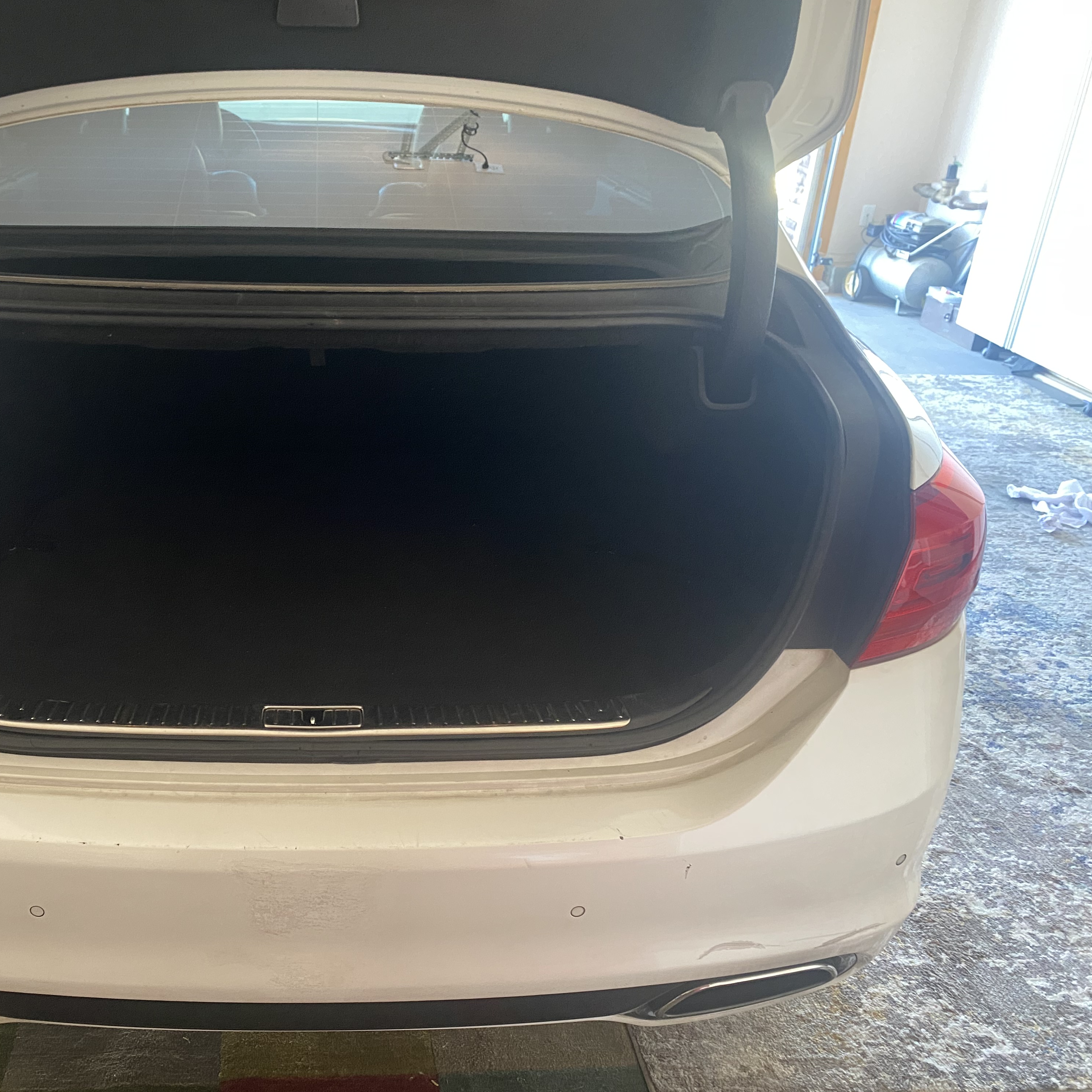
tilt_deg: -25.5
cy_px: 546
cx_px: 364
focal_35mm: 31
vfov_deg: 52.5
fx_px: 1106
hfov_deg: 51.6
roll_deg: -1.6
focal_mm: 4.25
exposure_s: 1/60
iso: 250
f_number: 1.8
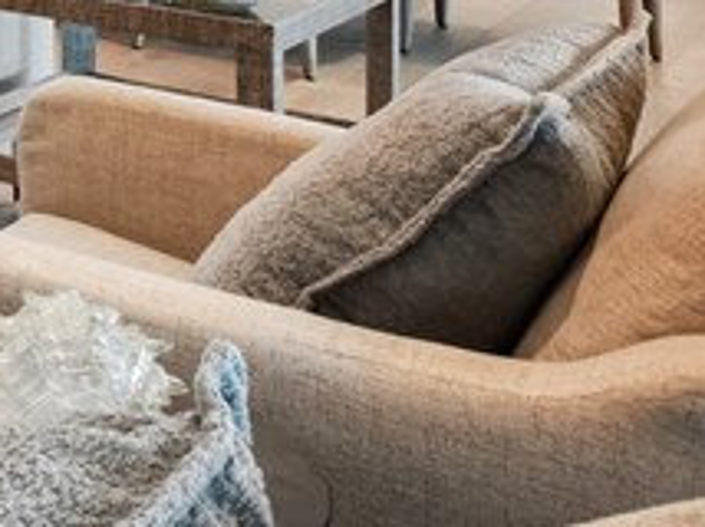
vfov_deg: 18.7
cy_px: -318
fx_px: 1363
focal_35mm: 67
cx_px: -822
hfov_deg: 17.2
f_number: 7.1
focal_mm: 7
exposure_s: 1/4
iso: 200
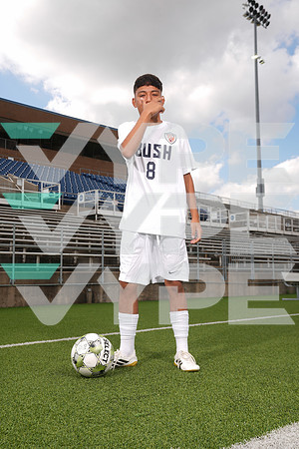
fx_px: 486
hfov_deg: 34.2
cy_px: 224
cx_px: 150
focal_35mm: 39
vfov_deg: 49.6
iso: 80
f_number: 7.1
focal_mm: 39
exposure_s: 1/200
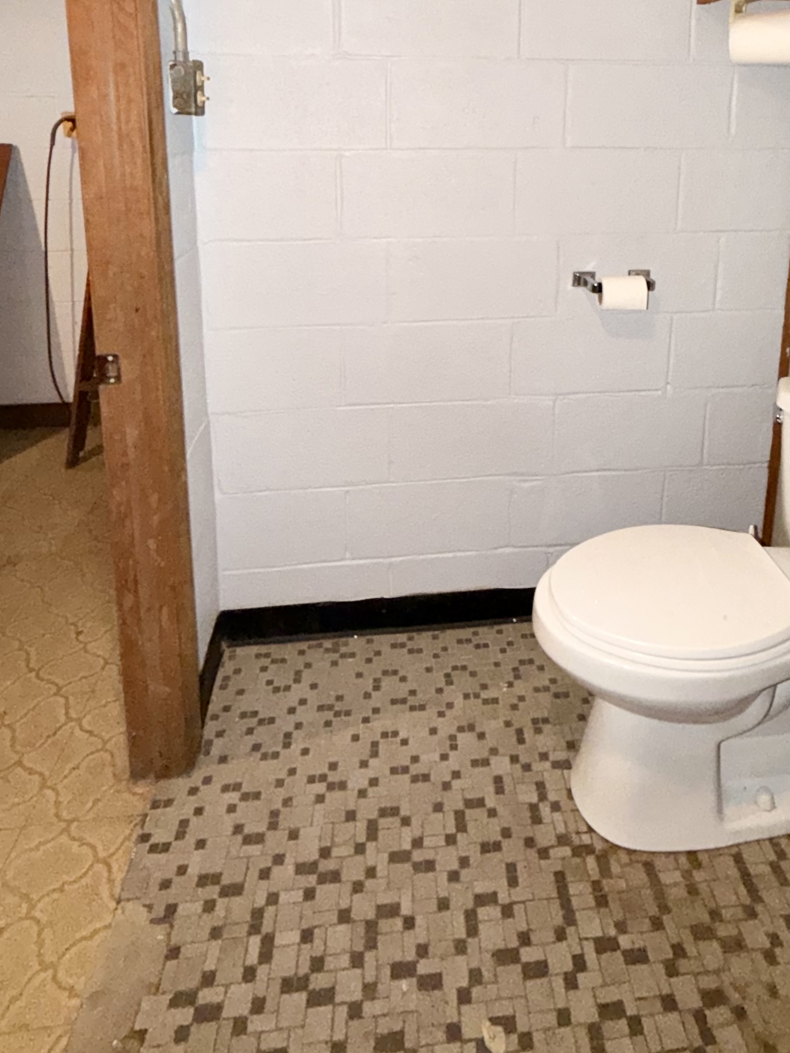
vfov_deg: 67.9
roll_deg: -0.9
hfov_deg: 58.3
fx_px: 700
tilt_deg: -9.8
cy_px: 231
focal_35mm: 23
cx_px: 480
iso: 320
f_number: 2.2
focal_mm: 2.22
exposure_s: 1/40
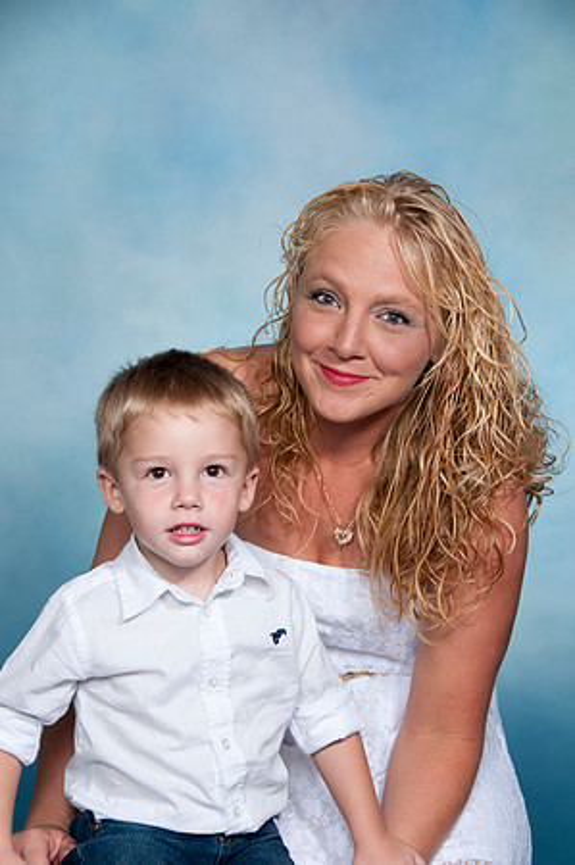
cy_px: 432
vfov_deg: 24.2
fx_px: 2017
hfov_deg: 16.2
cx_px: 288
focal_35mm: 84
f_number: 7.1
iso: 100
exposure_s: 1/60
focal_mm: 56
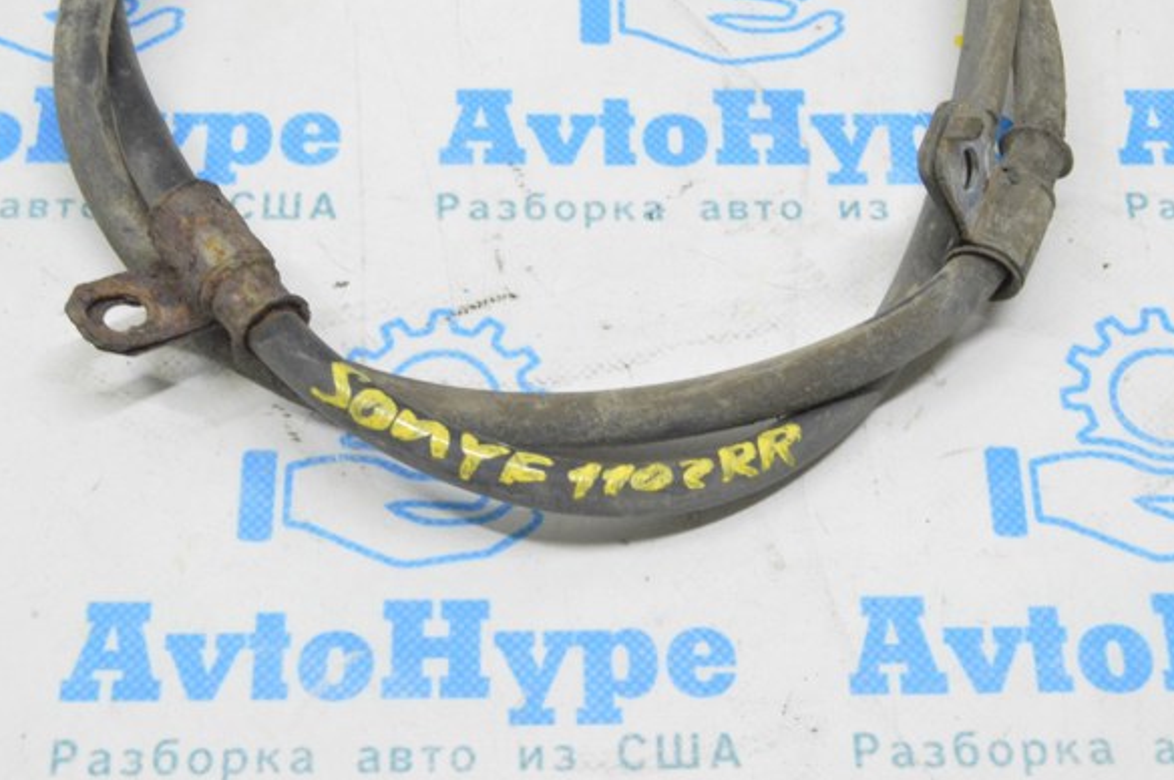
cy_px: 355
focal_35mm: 69
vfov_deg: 19.7
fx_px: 2248
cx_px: 609
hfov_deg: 29.3
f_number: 20
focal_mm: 42
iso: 6400
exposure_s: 1/15
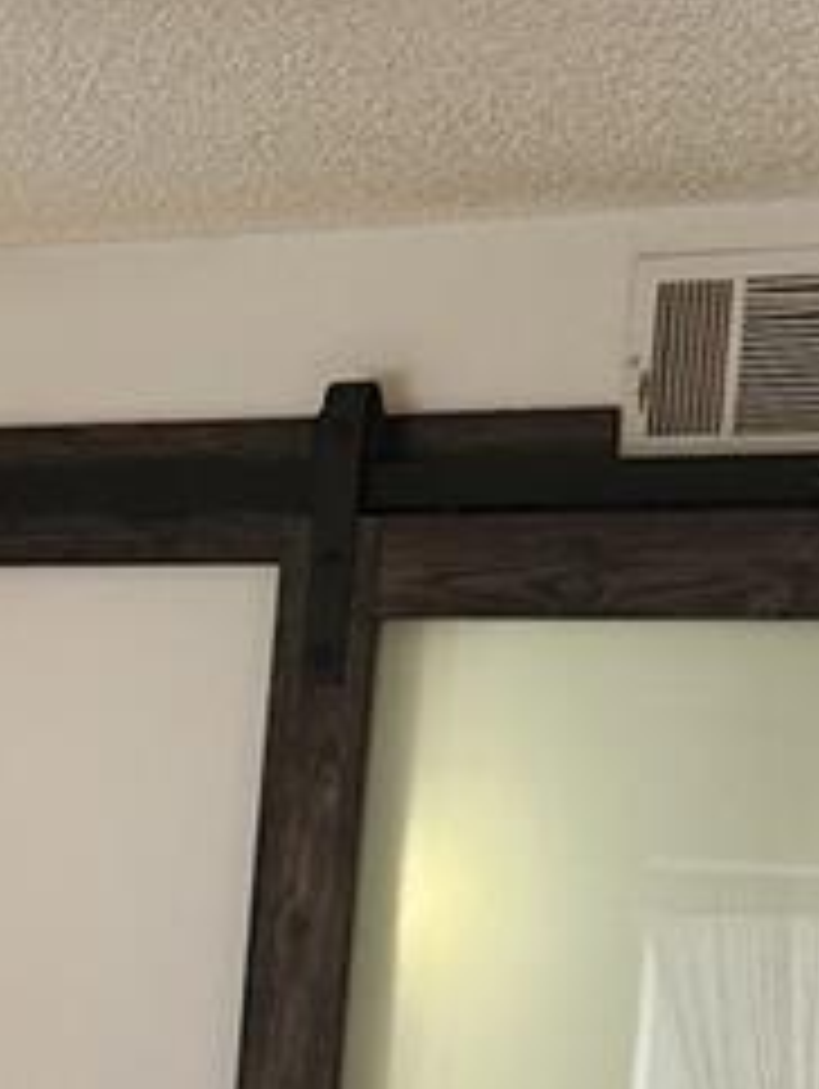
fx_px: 3590
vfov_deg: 16.9
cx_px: -684
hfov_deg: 11.9
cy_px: 1071
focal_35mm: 114
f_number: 1.8
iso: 250
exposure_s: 1/120
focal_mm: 5.4
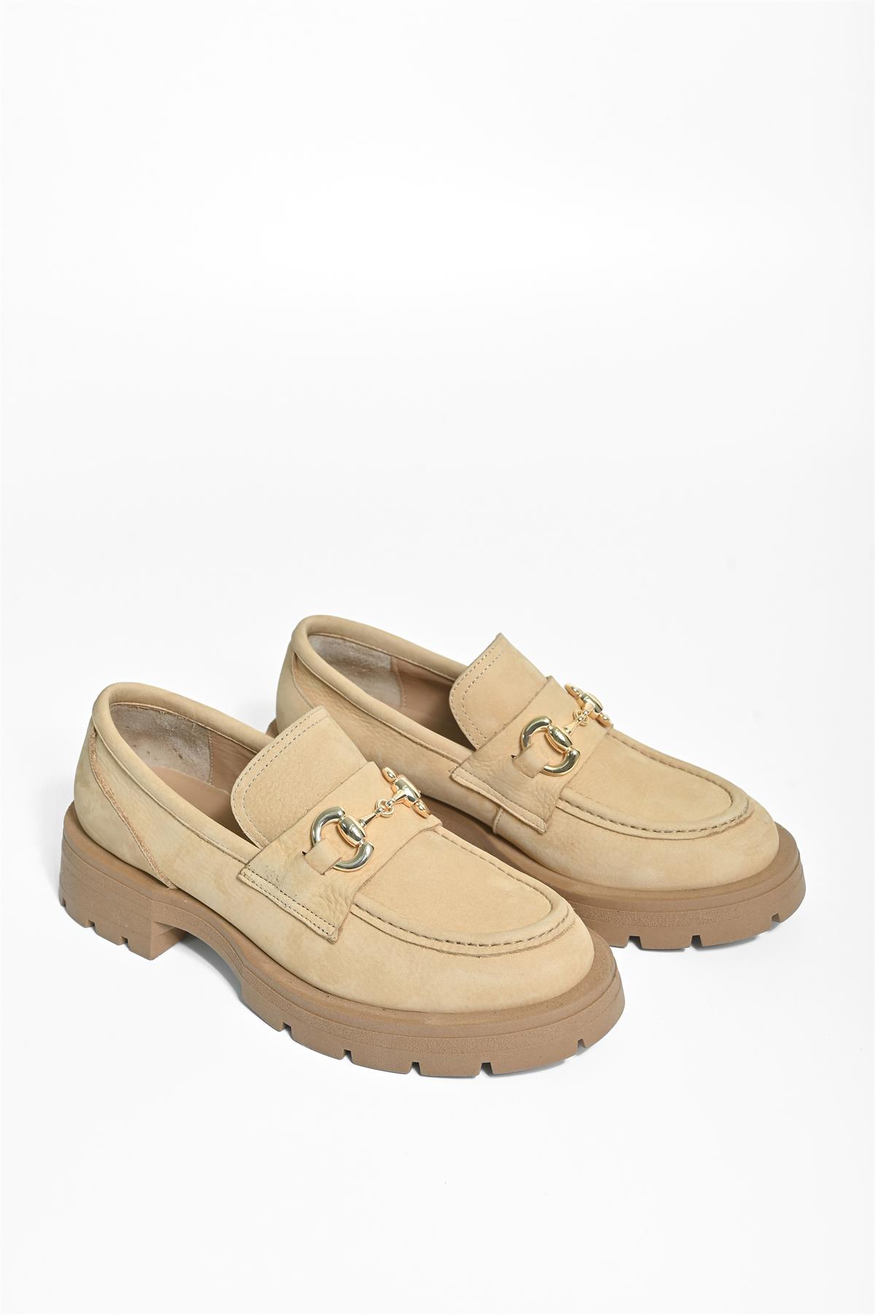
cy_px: 658
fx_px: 1569
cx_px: 438
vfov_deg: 45.5
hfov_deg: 31.2
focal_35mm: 43
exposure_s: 1/160
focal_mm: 43
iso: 125
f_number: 10
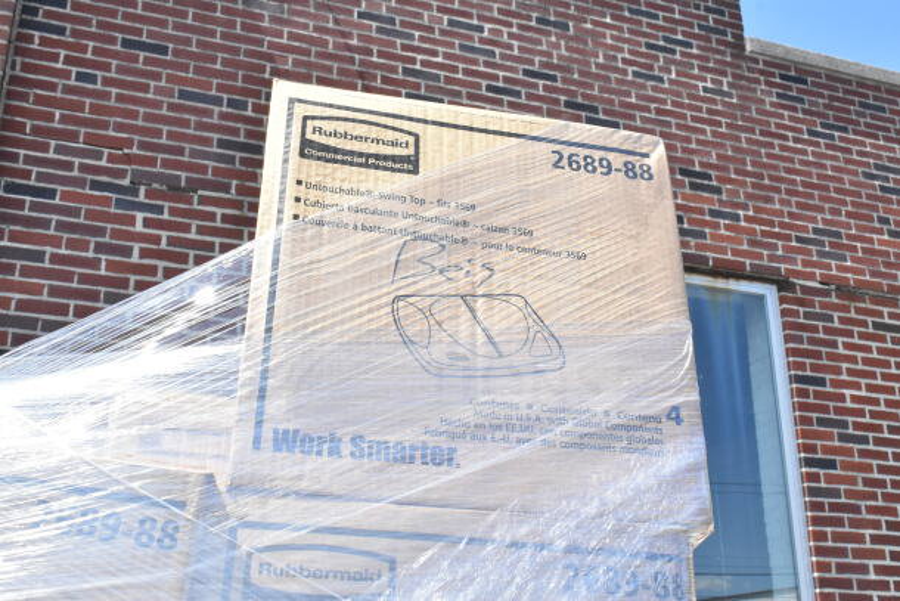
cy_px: 300
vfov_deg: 30.9
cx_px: 450
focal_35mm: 44
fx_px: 1088
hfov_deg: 45.0
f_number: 14
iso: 1600
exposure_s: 1/800
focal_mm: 29
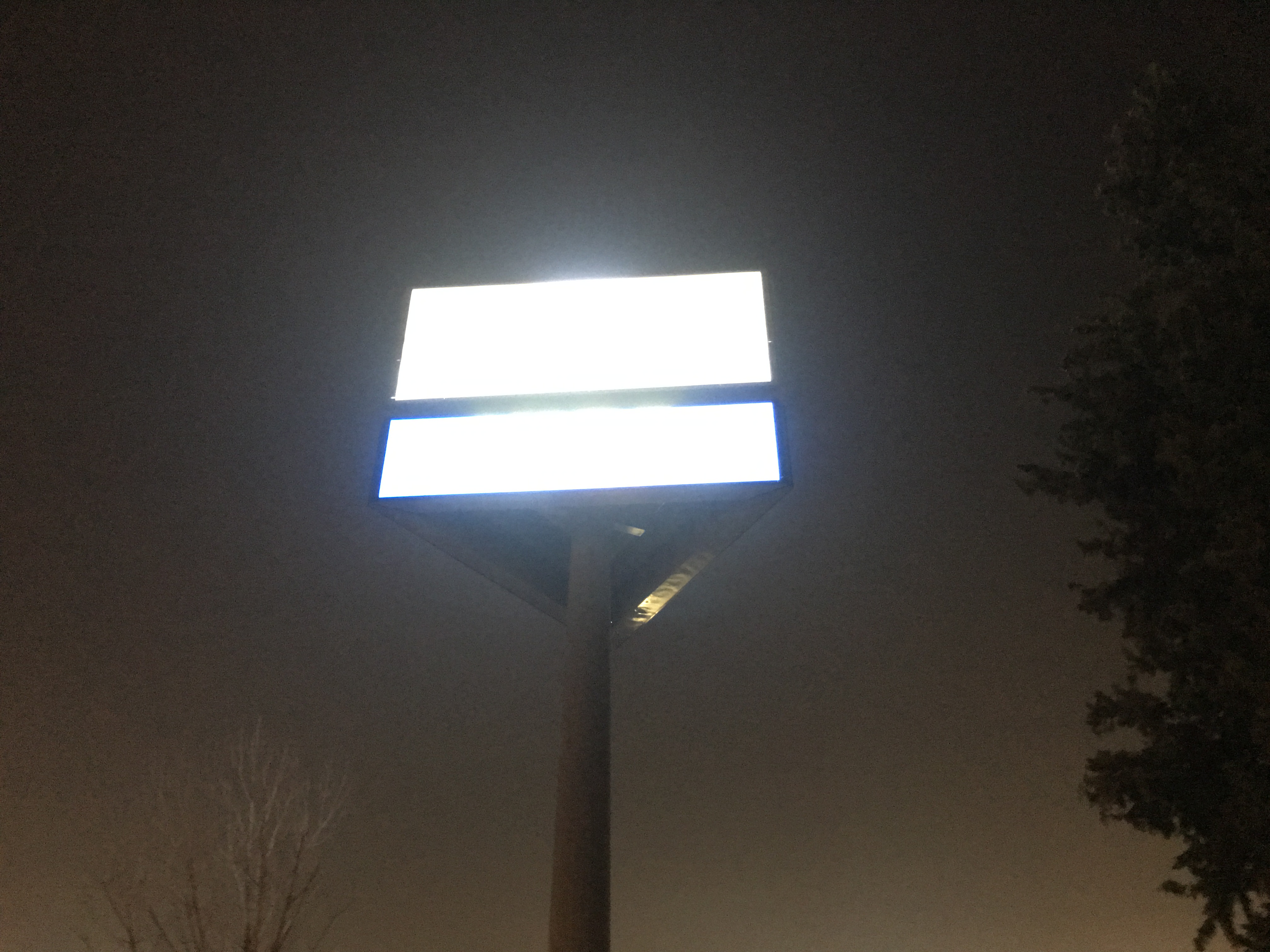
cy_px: 476
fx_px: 1064
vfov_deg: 48.2
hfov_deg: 61.7
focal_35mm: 29
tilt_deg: +32.6
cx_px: 635
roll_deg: -0.7
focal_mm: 4.15
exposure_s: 1/4
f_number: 2.2
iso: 800
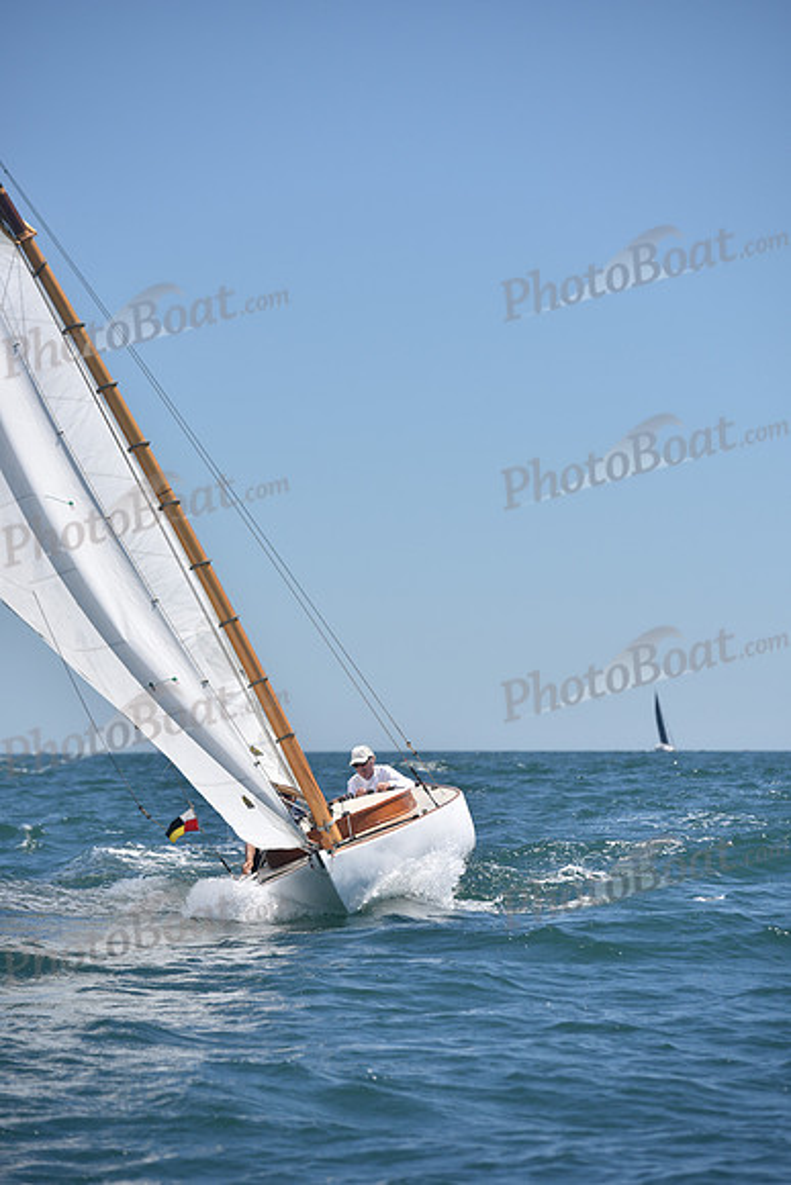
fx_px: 5105
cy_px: 592
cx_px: 396
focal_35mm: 155
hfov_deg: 8.9
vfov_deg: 13.2
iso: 200
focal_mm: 155
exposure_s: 1/1000
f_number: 4.5
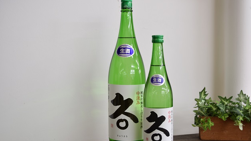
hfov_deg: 41.7
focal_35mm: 50
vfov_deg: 24.2
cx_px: 125
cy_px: 75
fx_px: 330
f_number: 4.5
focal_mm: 31
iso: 320
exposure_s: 1/15
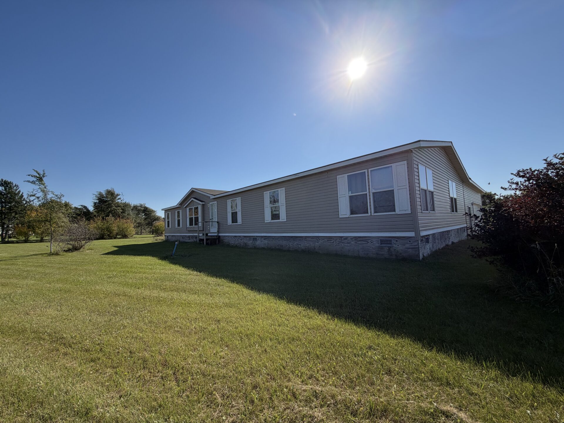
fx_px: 228
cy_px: 212
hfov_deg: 102.1
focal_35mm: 14
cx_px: 282
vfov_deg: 85.7
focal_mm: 2.22
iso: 20
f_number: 2.2
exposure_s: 1/1001
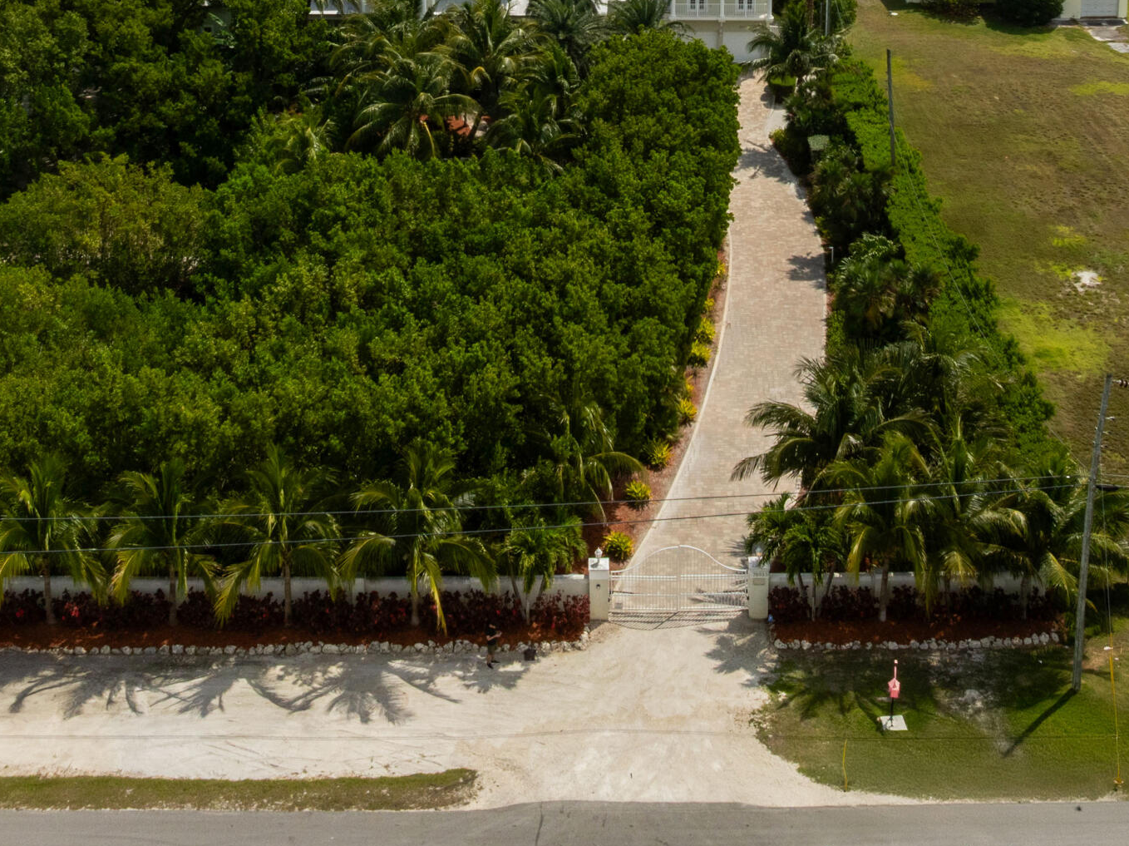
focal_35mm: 53
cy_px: -79
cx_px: 624
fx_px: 1728
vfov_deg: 25.5
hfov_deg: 36.2
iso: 100
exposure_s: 1/400
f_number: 10
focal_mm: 12.29
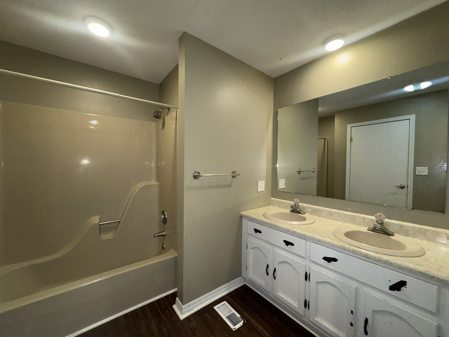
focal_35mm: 14
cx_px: 224
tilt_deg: -1.6
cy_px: 168
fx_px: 182
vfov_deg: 85.7
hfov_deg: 102.1
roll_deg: -0.7
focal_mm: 2.22
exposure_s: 1/60
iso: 125
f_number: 2.2
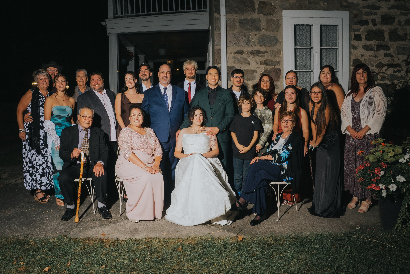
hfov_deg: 67.2
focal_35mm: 27
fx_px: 308
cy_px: 136
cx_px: 188
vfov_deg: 47.9
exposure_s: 1/160
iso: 250
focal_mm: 12
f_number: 5
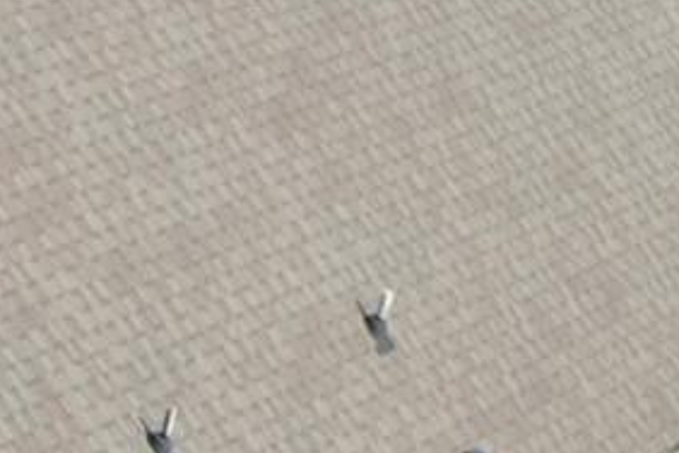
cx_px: -1760
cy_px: 1637
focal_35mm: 203
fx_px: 3829
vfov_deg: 6.0
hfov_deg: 7.8
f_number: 5
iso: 100
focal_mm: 10.26
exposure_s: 1/320
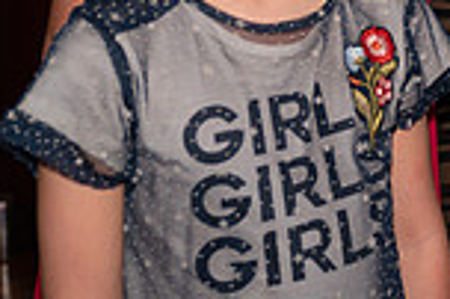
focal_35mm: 130
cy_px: -265
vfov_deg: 9.9
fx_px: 1623
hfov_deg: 14.3
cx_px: 749
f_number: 2.8
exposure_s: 1/100
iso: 200
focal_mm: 34
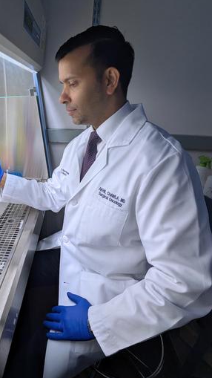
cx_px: 44
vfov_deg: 83.9
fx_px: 210
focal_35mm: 21
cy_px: 192
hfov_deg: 50.5
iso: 63
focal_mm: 1.83
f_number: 2.2
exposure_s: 1/40
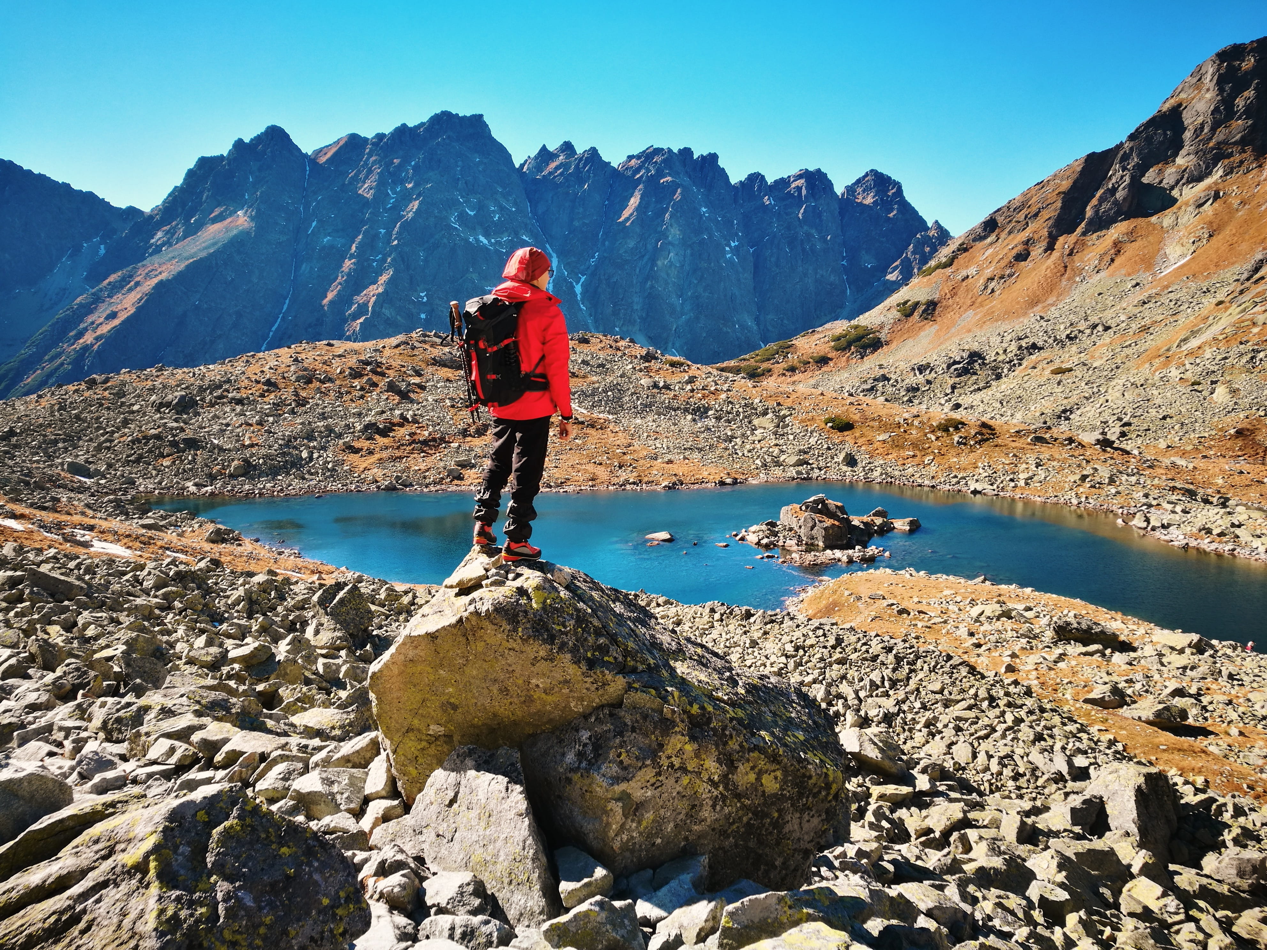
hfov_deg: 65.3
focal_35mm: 27
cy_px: 475
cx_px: 634
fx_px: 988
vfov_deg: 51.4
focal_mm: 4.5
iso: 50
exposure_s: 1/225
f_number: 2.2
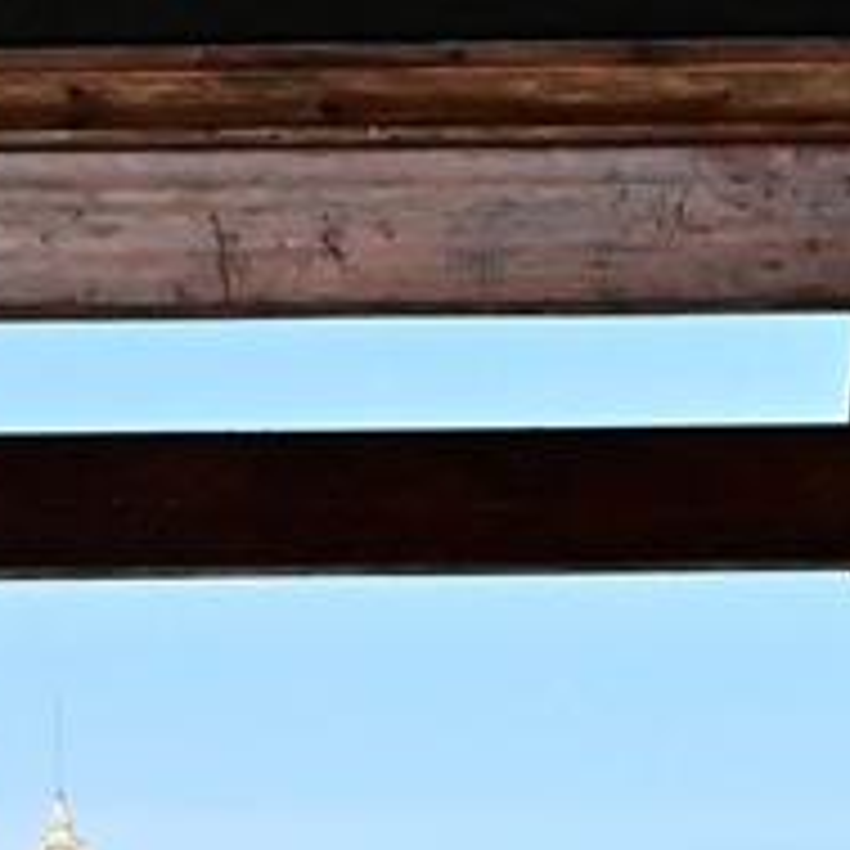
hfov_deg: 5.7
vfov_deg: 5.7
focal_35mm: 308
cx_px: 40
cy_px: 175
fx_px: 8557
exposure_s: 1/8000
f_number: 8
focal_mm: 57
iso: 9000
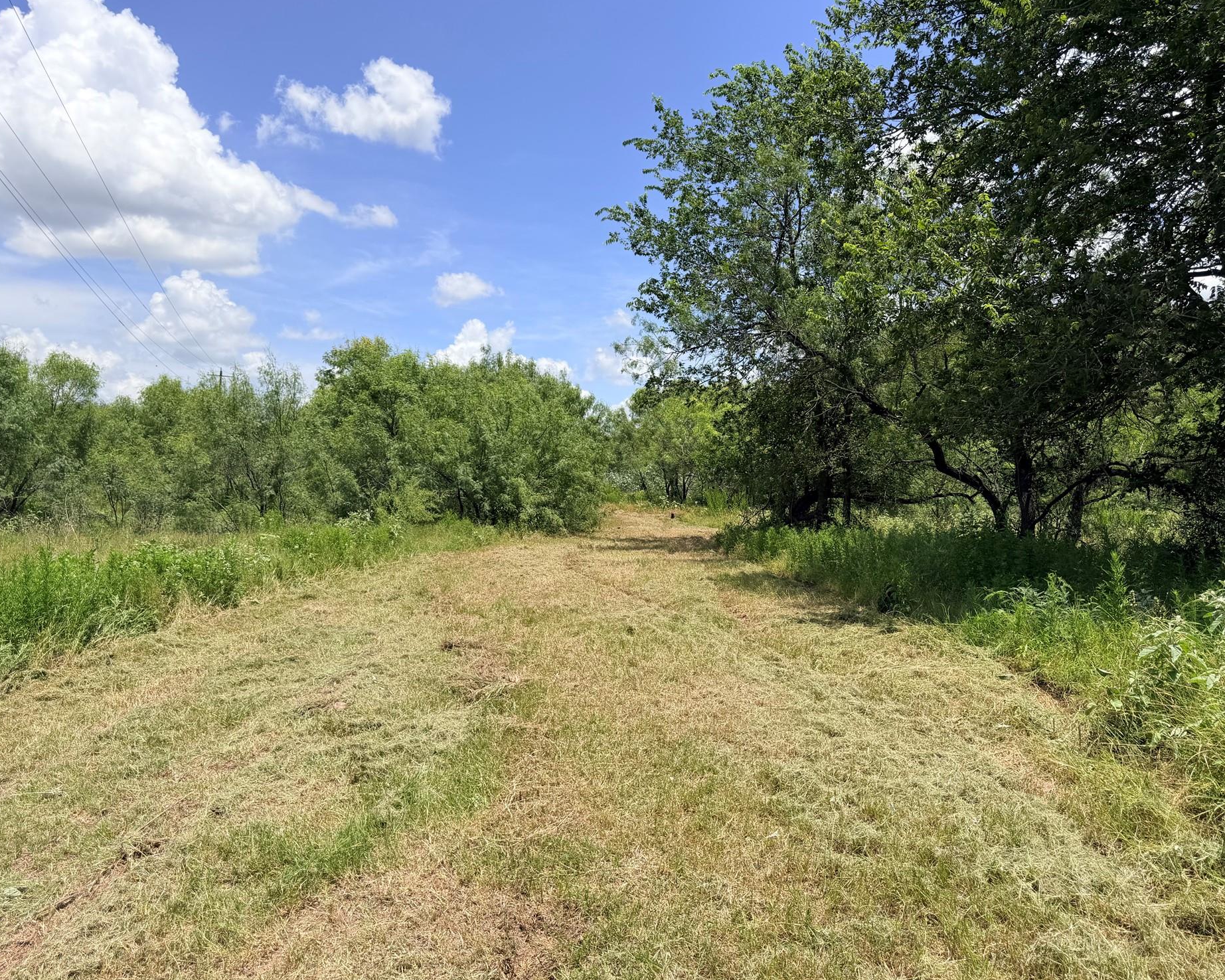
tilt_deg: -0.9
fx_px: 943
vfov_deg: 54.9
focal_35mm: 26
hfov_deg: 66.0
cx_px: 569
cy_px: 496
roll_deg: -1.1
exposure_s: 1/5319
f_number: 1.78
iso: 80
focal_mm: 6.76
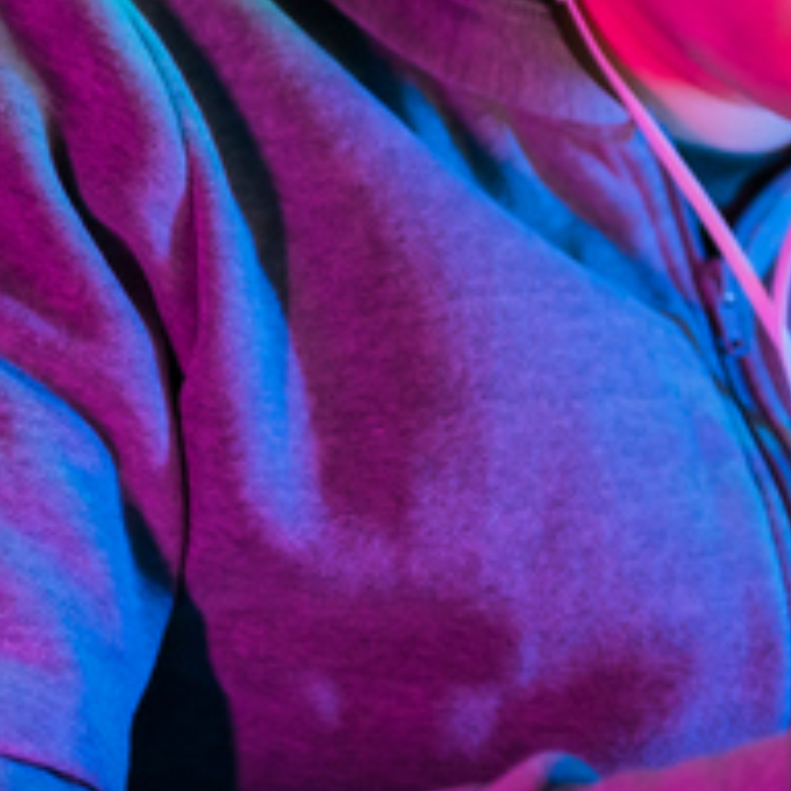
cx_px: 1289
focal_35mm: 155
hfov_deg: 10.7
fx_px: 4007
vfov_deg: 11.2
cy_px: 196
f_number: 1.4
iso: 1000
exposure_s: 1/160
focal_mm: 35
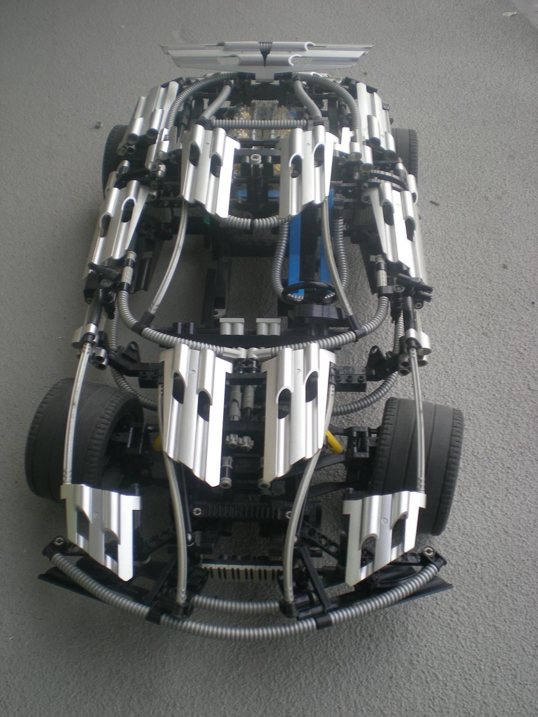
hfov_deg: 37.7
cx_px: 269
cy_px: 358
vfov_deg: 49.0
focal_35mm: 38
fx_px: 787
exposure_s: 1/76.4
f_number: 3.1
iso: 50
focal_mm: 6.3
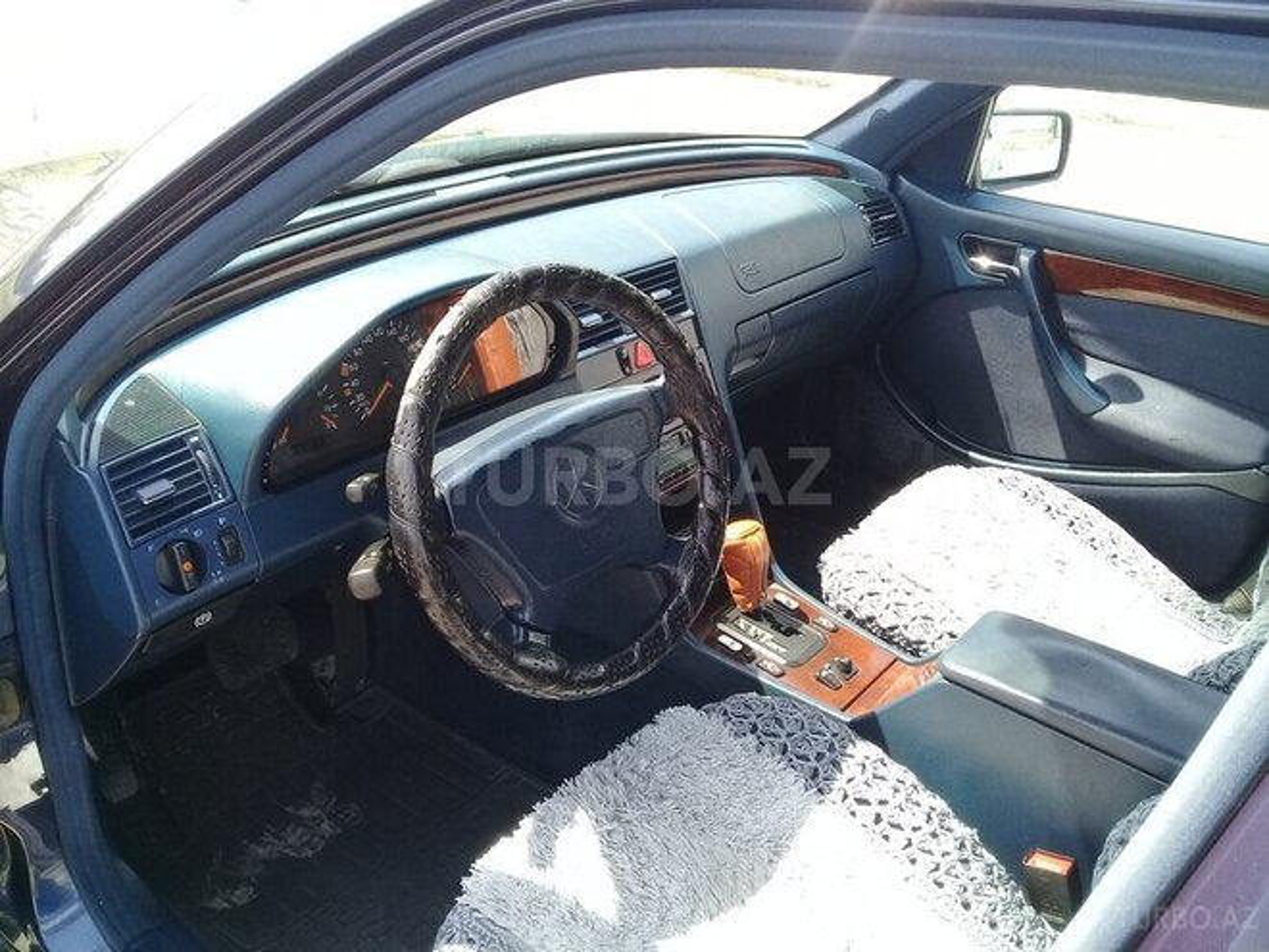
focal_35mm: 31
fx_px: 1136
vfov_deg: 45.4
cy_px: 476
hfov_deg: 58.4
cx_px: 634
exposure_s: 1/100
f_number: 2.2
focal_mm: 3.3
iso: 50
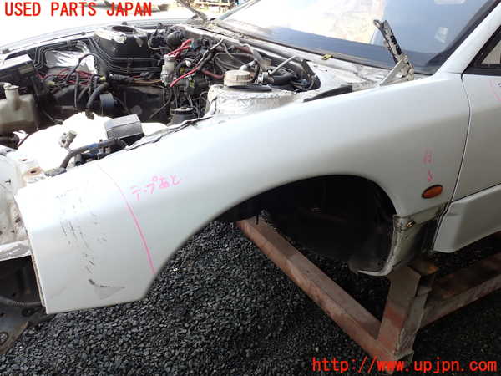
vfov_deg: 46.8
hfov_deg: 60.0
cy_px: 188
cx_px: 250
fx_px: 434
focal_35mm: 30
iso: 100
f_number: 3.2
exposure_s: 1/125
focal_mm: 5.4
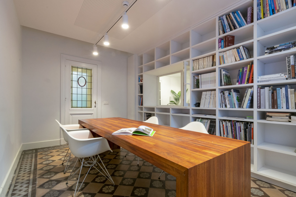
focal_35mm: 15
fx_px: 123
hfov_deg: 100.4
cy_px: 98
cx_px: 148
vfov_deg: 77.3
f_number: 22
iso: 200
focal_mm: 10
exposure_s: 1/1.67
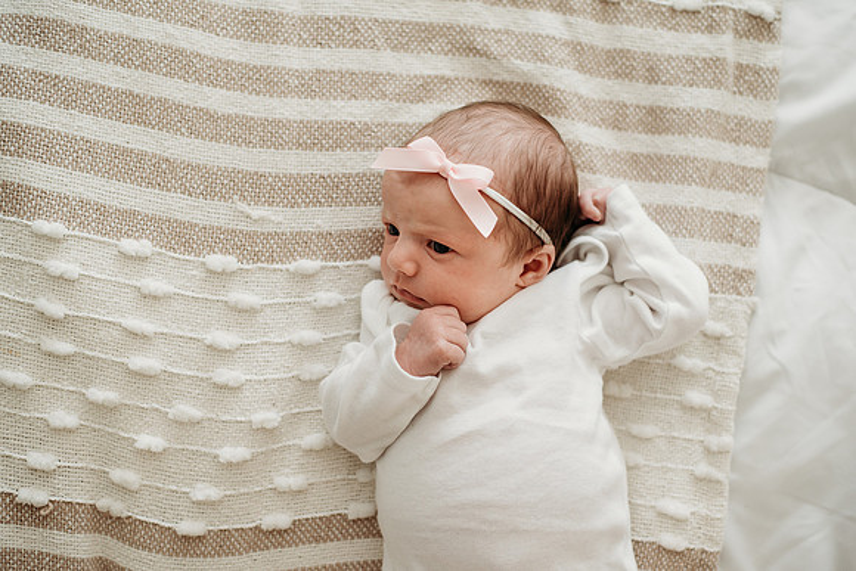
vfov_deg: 27.0
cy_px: 286
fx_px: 1189
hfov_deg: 39.6
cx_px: 428
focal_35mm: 50
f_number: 2.5
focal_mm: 50
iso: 400
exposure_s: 1/200
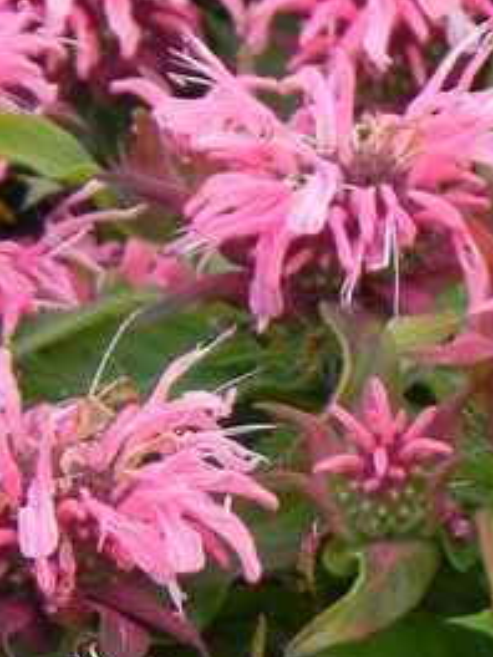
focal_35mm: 881
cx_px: 187
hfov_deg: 1.7
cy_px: 652
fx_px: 16730
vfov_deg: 2.3
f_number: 5
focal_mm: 51.8
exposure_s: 1/320
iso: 160
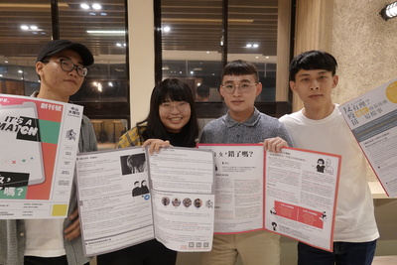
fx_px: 298
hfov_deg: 67.4
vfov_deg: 48.0
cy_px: 132
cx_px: 198
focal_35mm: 27
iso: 1000
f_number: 3.2
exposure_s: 1/80
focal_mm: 10.17
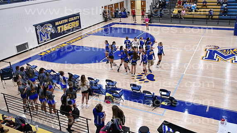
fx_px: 201
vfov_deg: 36.6
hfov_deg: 61.0
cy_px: 57
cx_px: 120
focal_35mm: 32
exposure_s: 1/1250
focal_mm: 20
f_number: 3.2
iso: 6400
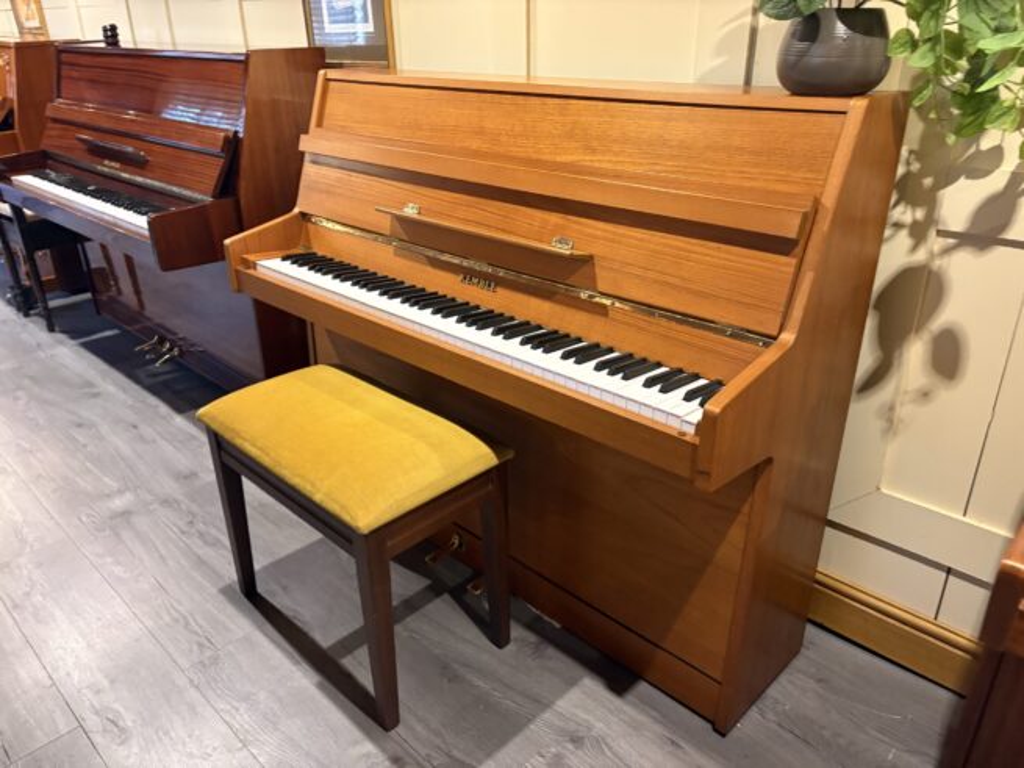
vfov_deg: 53.0
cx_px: 512
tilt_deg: -26.0
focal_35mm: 26
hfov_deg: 67.3
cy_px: 384
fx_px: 769
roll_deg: +1.0
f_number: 1.6
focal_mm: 5.96
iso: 400
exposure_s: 1/50
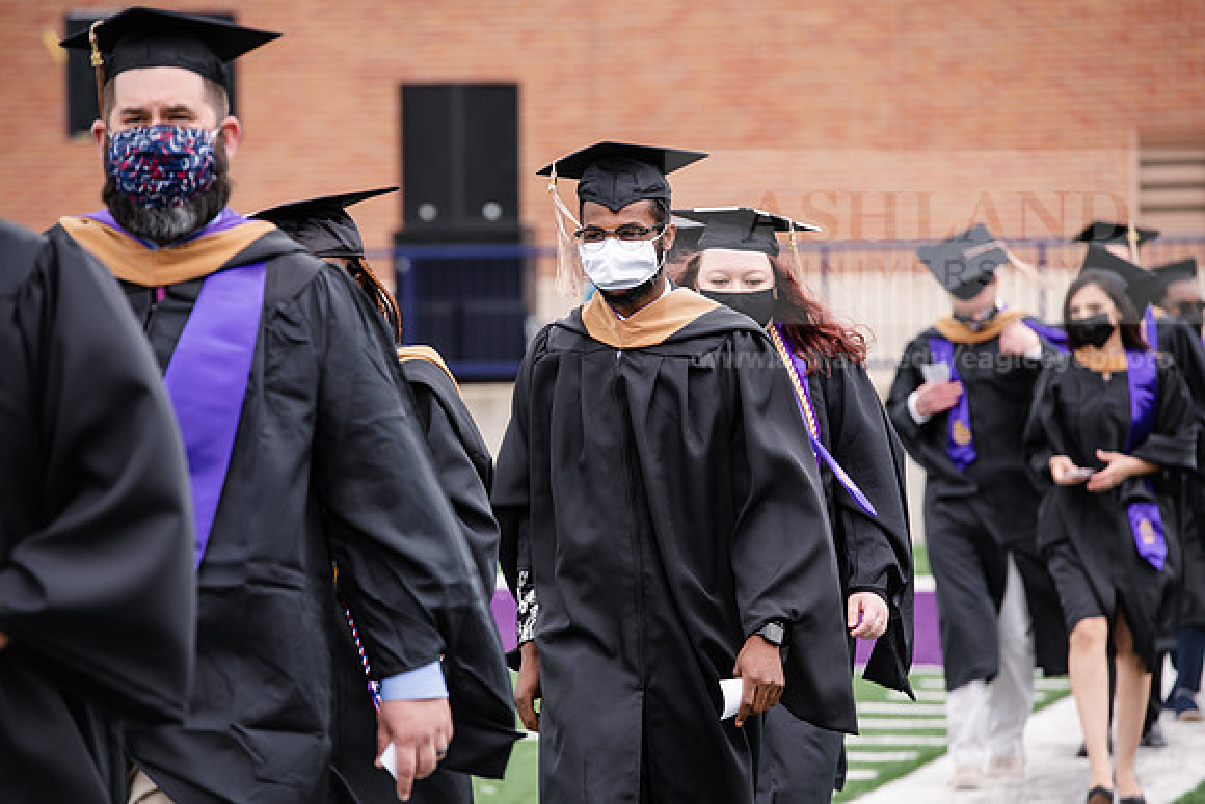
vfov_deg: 7.4
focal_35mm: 185
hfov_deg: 11.1
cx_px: 602
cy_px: 402
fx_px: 6194
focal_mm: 185
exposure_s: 1/640
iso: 500
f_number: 5
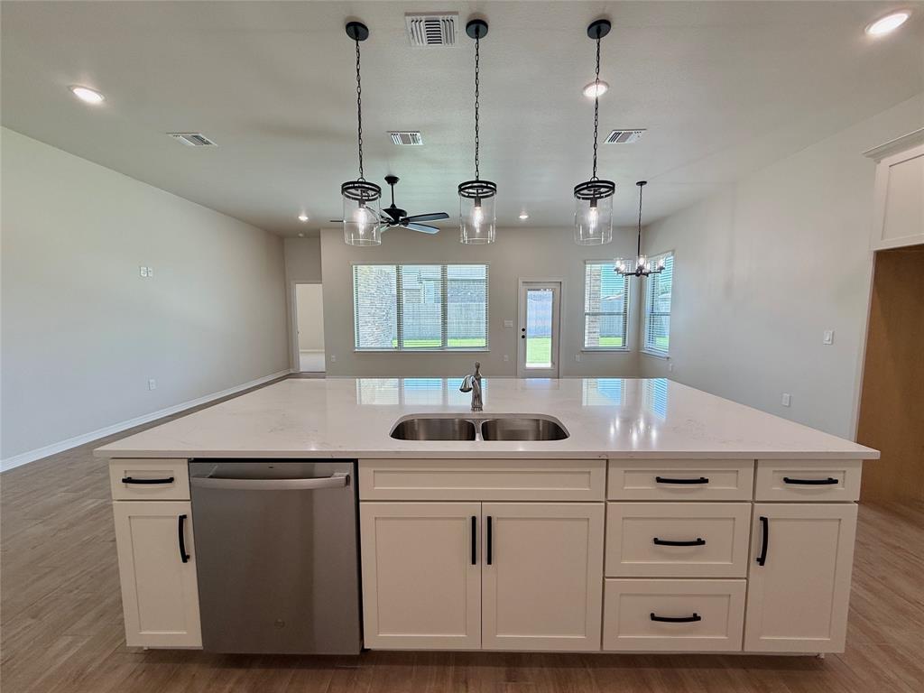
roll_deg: +0.1
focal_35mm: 14
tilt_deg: -4.9
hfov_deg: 102.1
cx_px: 462
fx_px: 374
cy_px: 346
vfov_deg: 85.7
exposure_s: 1/120
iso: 100
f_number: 2.2
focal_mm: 2.22
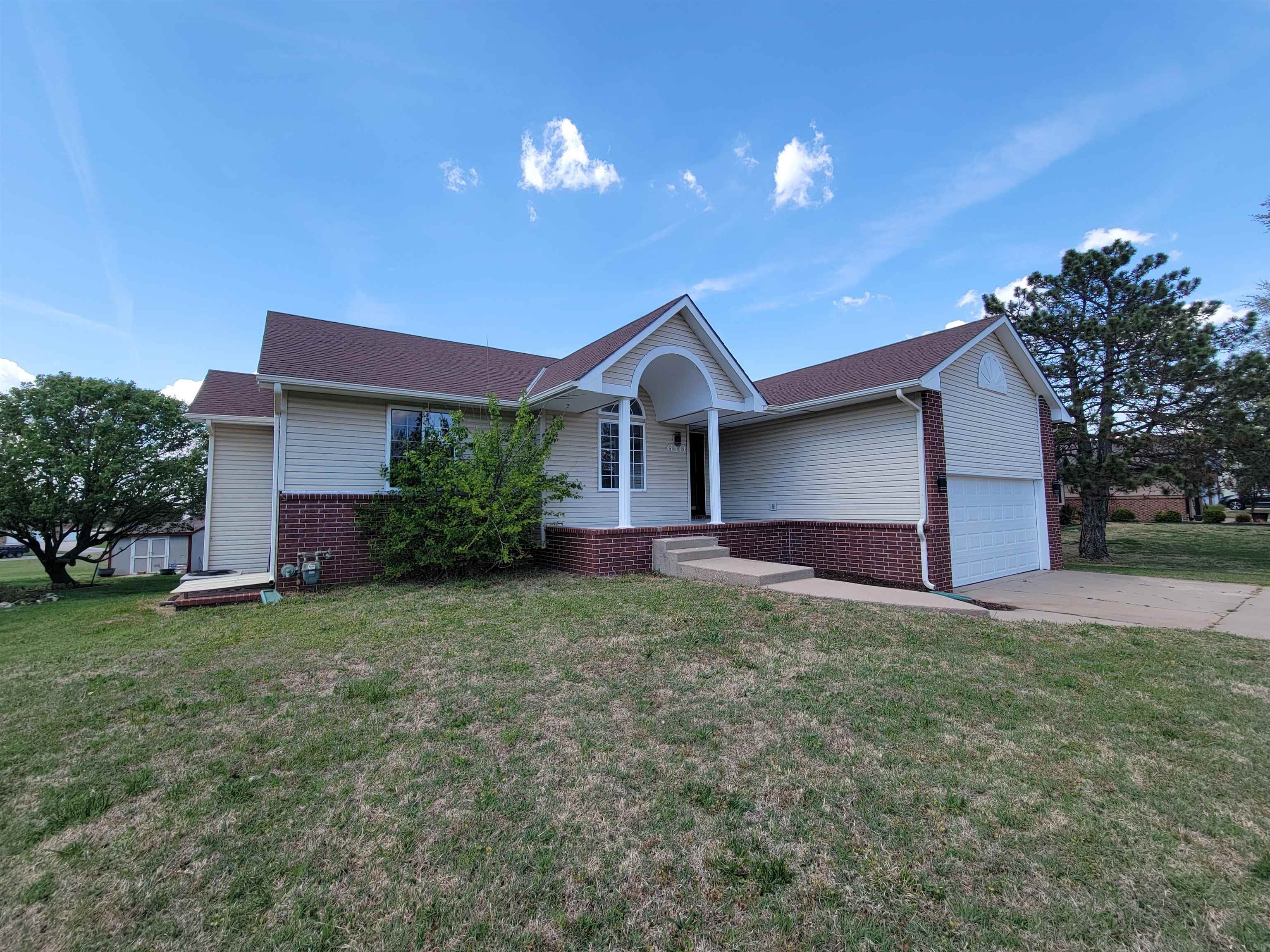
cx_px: 635
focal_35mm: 13
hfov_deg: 106.2
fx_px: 477
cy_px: 476
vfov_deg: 89.9
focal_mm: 2.2
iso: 50
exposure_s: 1/809
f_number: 2.2
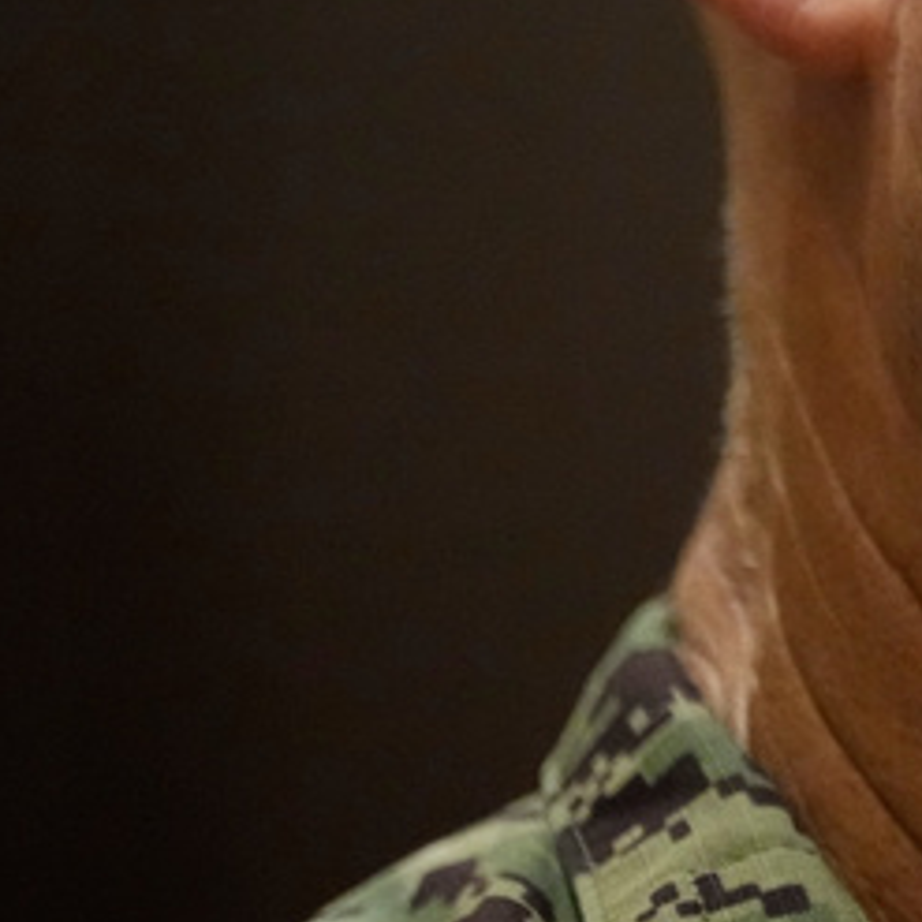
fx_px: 16966
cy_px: -30
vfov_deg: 3.1
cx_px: 1900
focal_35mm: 563
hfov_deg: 3.1
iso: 10000
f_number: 2.8
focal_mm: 160
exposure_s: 1/1000
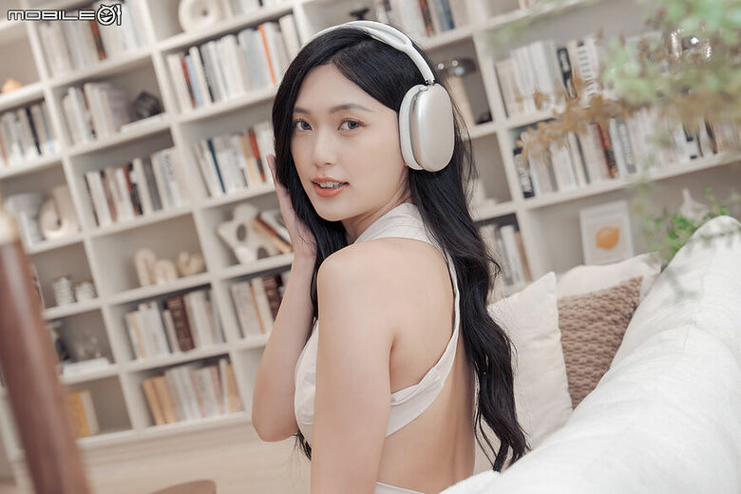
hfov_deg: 38.9
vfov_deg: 26.5
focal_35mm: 51
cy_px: 247
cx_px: 370
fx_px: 1050
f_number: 5.6
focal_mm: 51
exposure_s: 1/60
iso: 1600
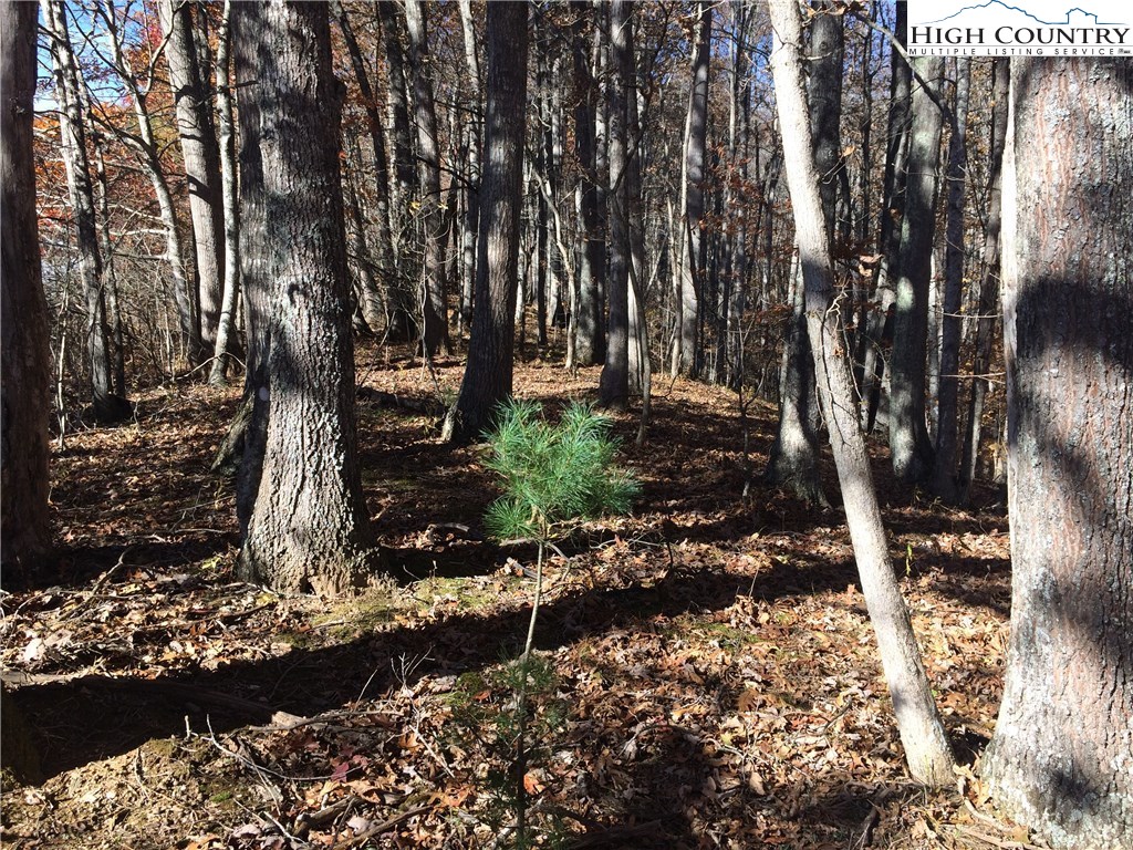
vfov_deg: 48.2
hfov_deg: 61.7
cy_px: 425
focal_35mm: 29
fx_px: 949
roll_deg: -0.8
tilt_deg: -5.7
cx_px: 566
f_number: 2.2
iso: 32
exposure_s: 1/641
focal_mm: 4.15
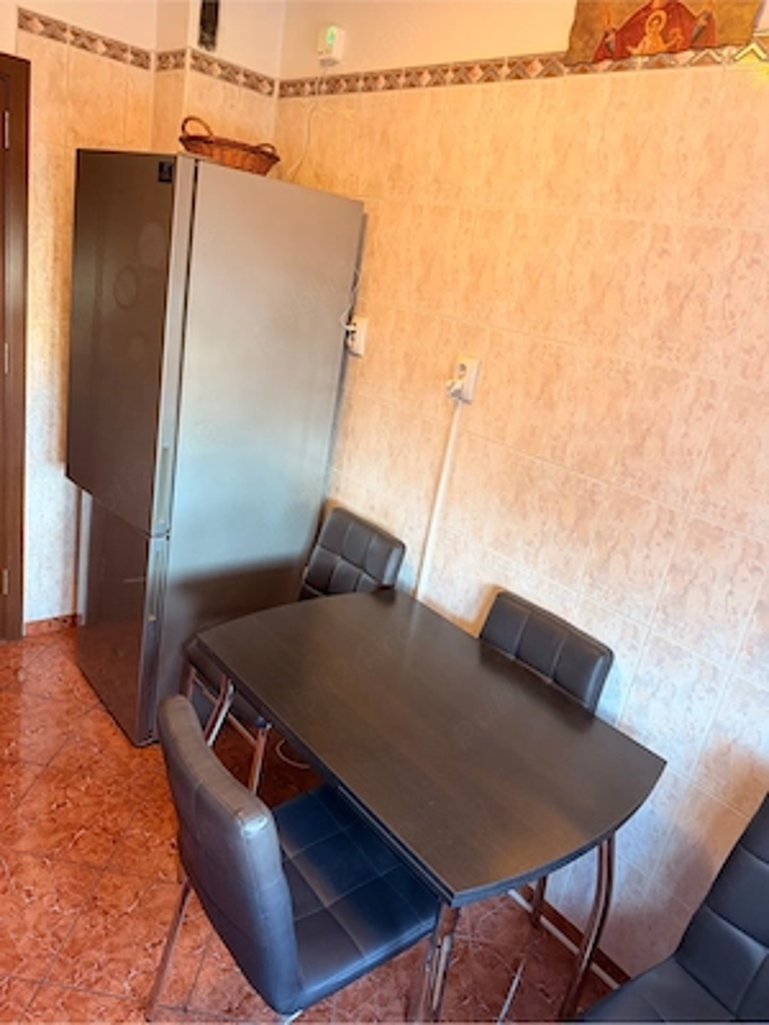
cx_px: 384
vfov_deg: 71.6
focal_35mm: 24
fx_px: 711
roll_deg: -10.5
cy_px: 512
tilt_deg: -19.2
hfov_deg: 56.8
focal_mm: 6.76
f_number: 1.78
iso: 500
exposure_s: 1/50
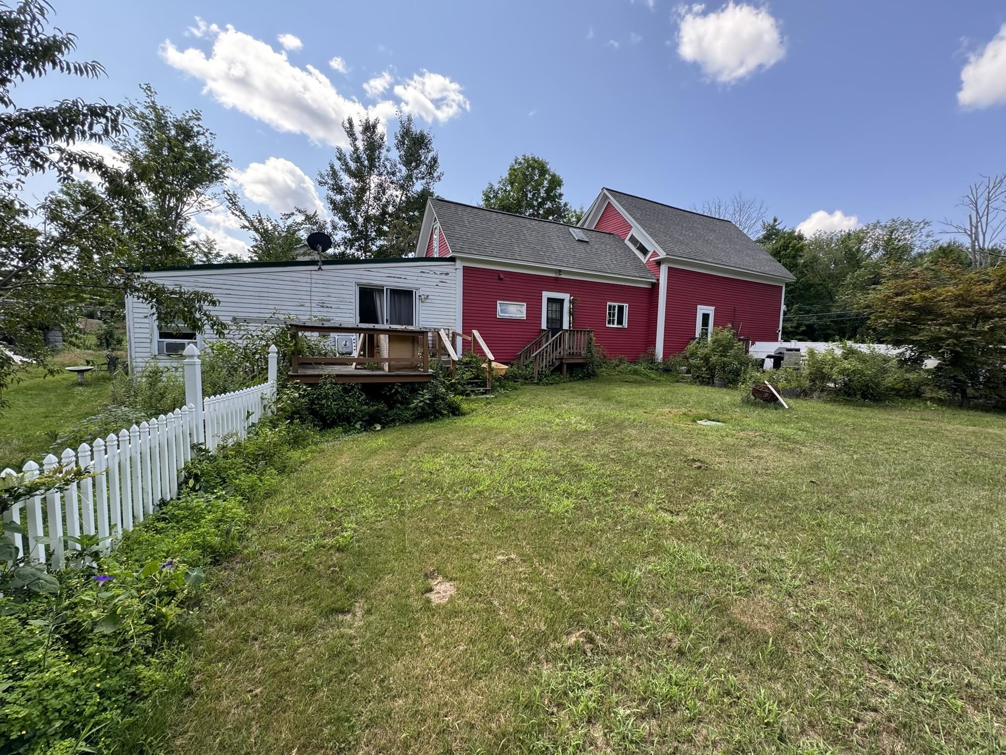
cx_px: 503
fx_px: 407
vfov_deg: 85.7
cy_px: 378
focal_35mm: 14
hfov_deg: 102.1
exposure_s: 1/241
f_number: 2.2
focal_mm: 2.22
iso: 40
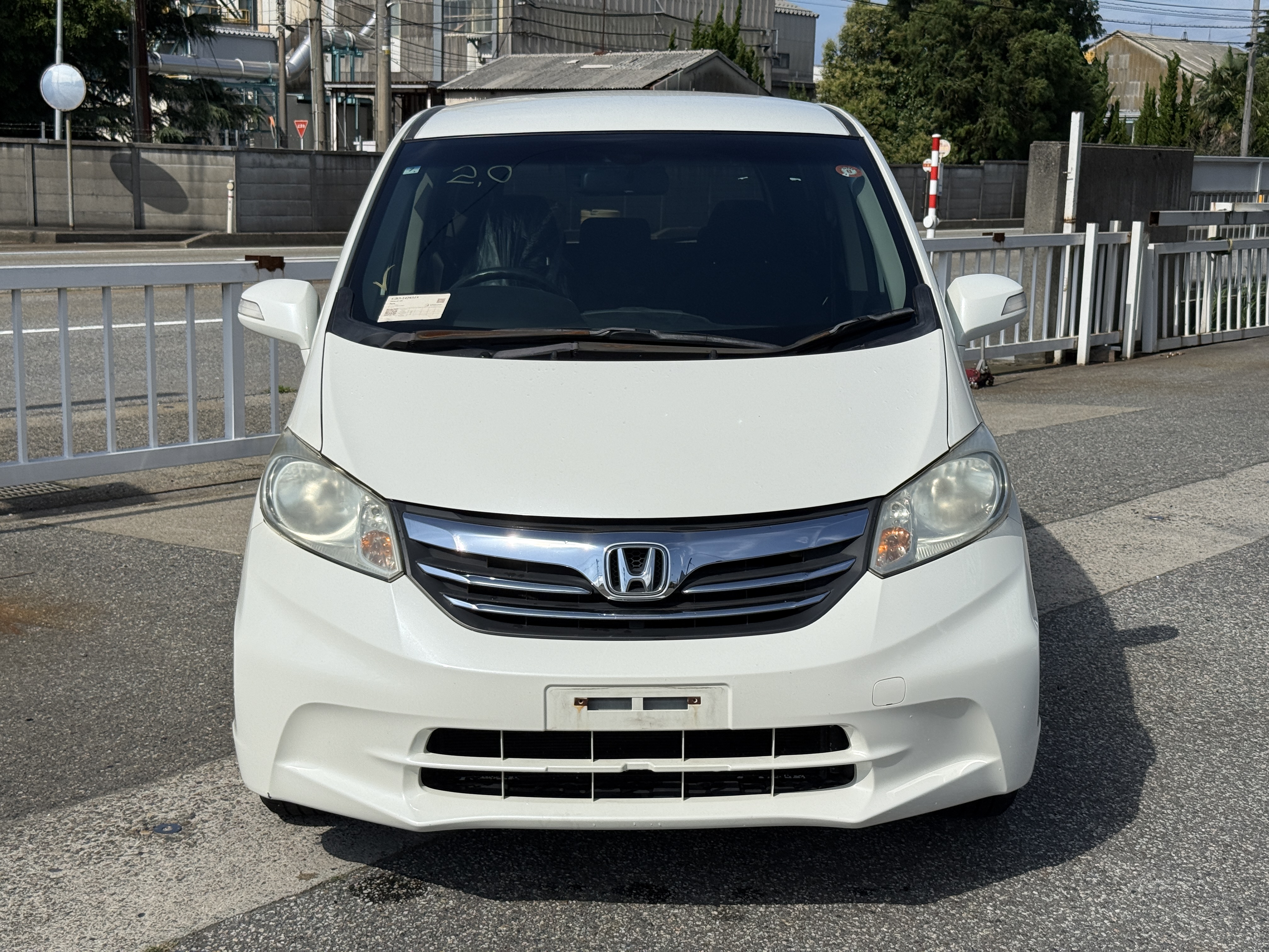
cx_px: 634
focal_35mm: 48
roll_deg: -1.7
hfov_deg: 39.7
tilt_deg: -9.3
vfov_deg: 30.3
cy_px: 476
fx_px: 1760
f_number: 1.78
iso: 64
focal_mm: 6.76
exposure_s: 1/11364
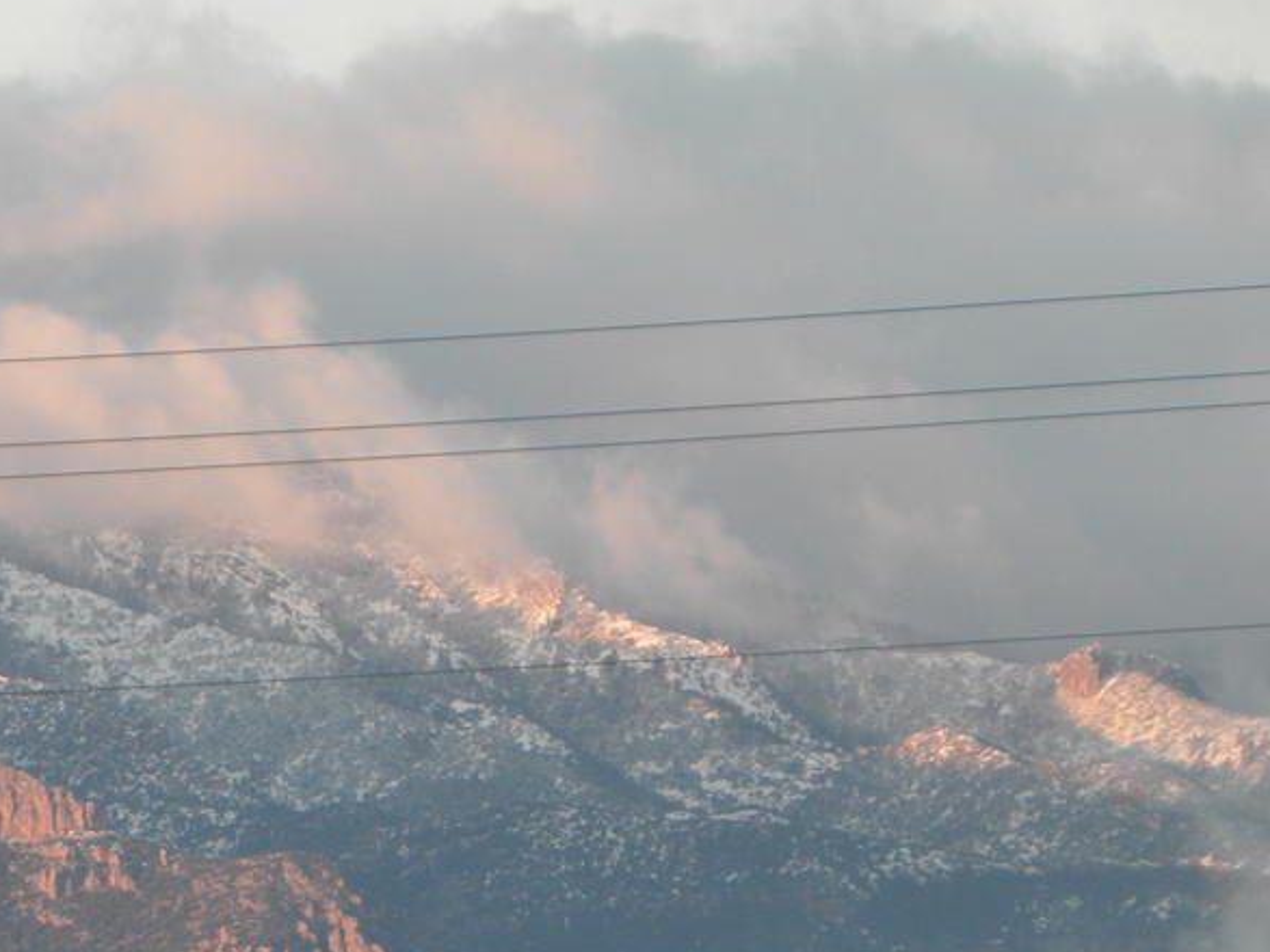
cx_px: 270
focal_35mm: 526
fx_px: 19294
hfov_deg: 3.8
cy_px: 865
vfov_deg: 2.8
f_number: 4.5
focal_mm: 47.71
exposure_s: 1/80
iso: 125
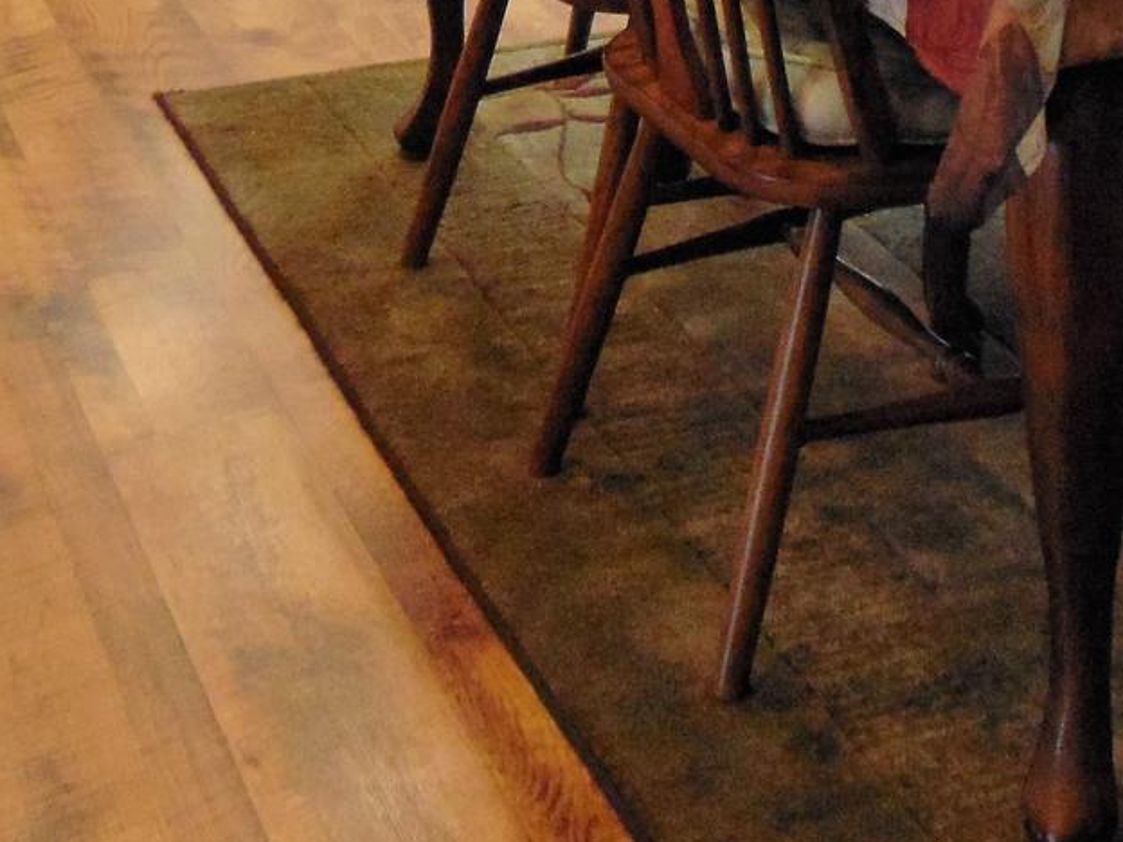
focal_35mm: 82
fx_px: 2660
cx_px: 616
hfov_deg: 23.8
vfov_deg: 16.5
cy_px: -401
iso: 320
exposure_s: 1/30
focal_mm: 4.5
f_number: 3
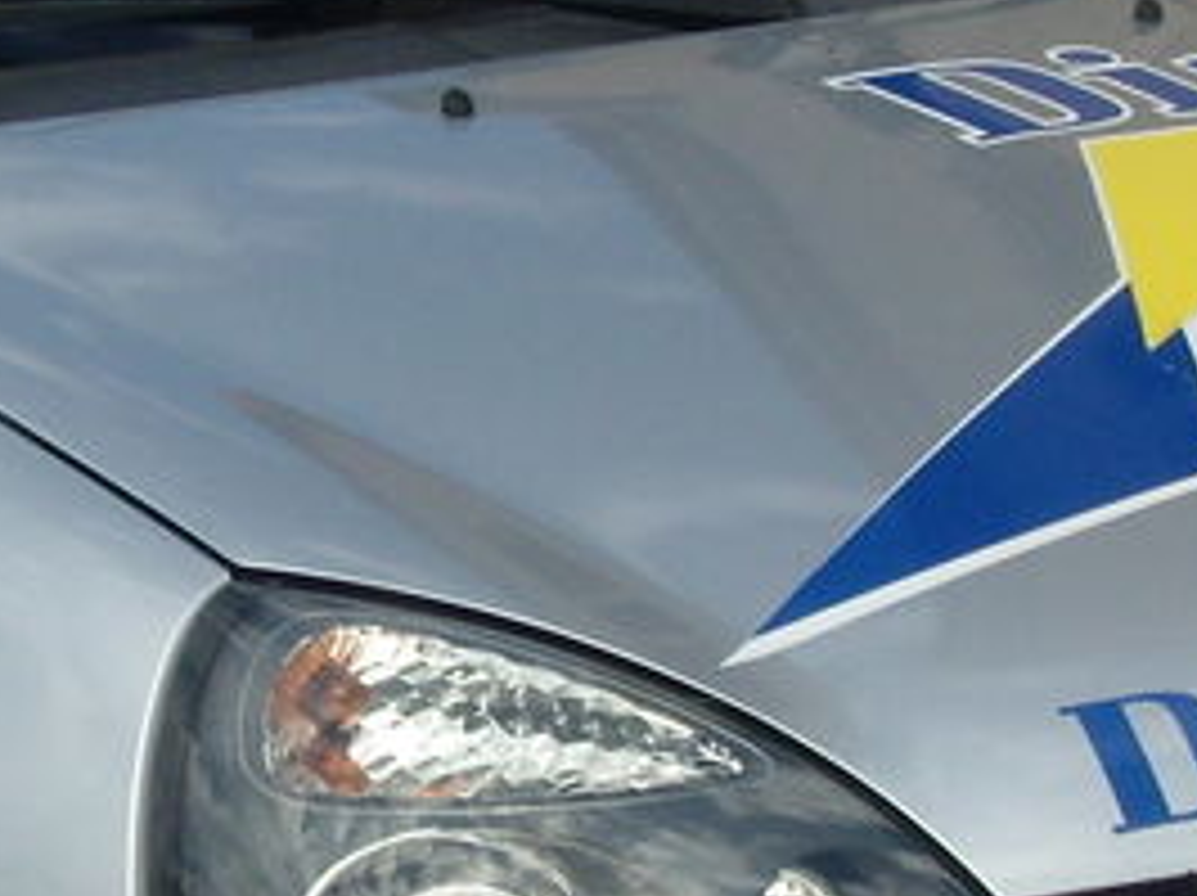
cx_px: 342
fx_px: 4940
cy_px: 612
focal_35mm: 143
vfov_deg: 10.3
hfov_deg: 13.8
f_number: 5.7
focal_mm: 6.4
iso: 64
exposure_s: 1/312
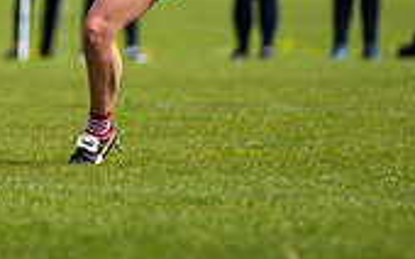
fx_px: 11811
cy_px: -143
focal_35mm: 1045
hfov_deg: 2.0
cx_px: 73
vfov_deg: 1.3
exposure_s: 1/6400
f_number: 2.8
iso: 200
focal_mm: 300
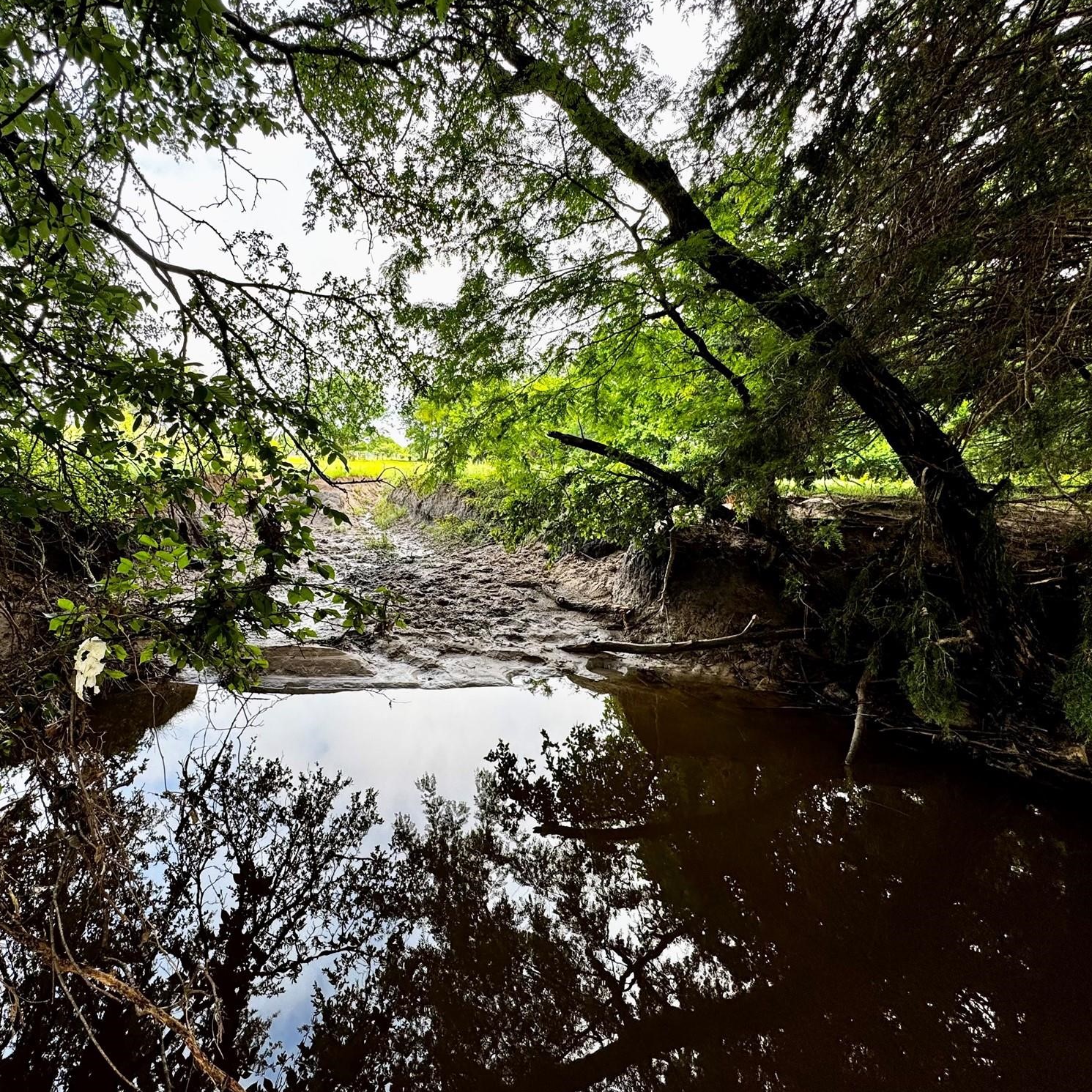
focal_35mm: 17
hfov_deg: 83.1
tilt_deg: -7.8
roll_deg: -1.2
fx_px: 607
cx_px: 445
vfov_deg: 84.0
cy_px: 542
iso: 40
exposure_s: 1/111
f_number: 2.2
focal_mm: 2.22
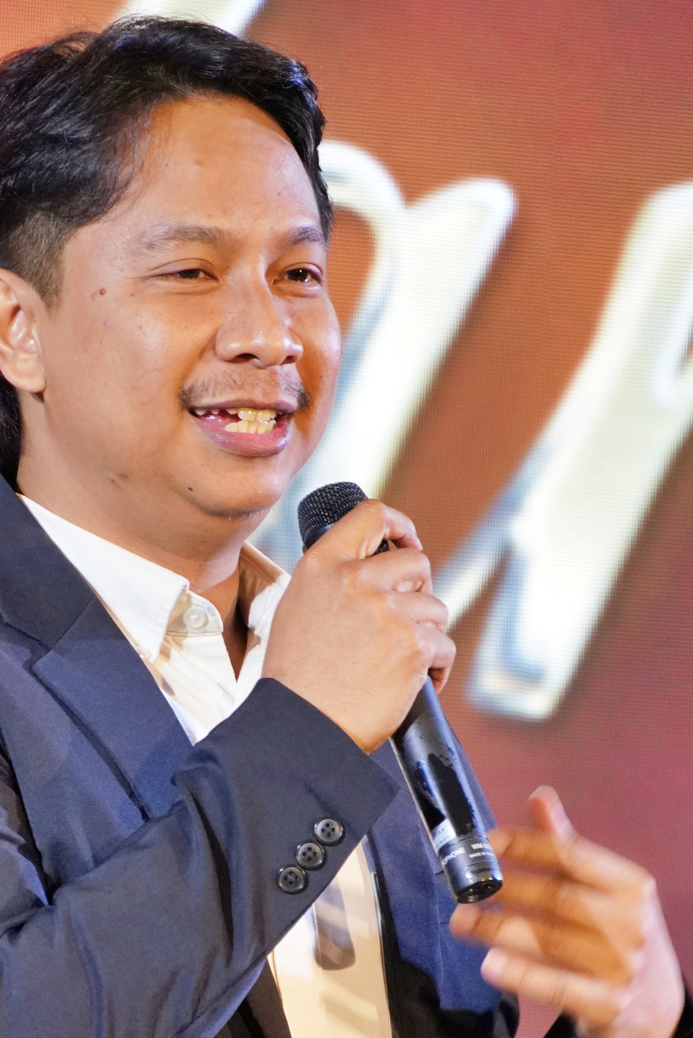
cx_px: 245
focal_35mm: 833
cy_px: 844
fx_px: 24036
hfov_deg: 1.7
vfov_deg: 2.5
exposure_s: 1/50
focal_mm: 300
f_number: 6.3
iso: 2500
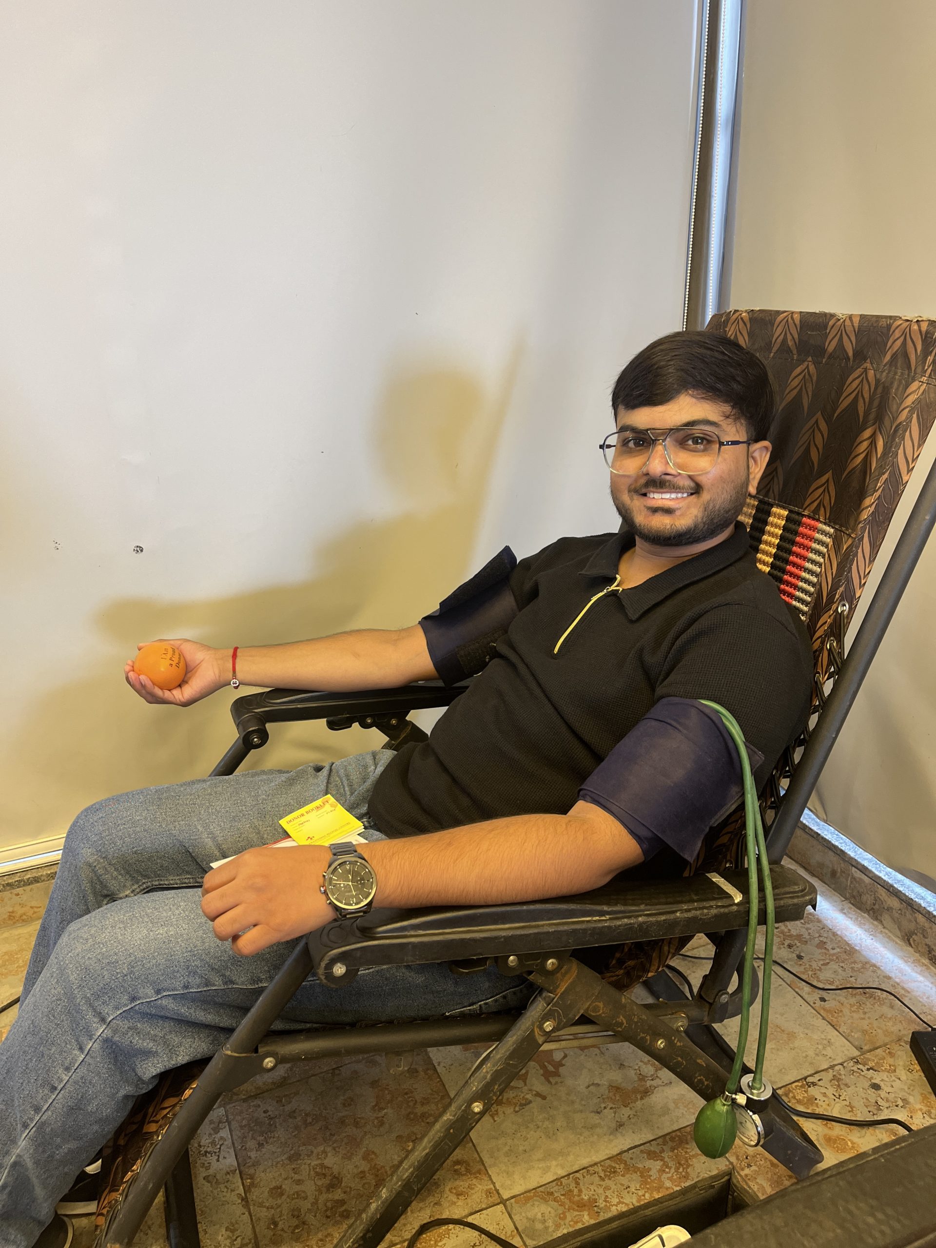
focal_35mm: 26
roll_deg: +1.3
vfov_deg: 67.3
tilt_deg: -21.0
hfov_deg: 53.1
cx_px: 468
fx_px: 937
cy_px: 624
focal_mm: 5.1
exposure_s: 1/50
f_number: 1.6
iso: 160
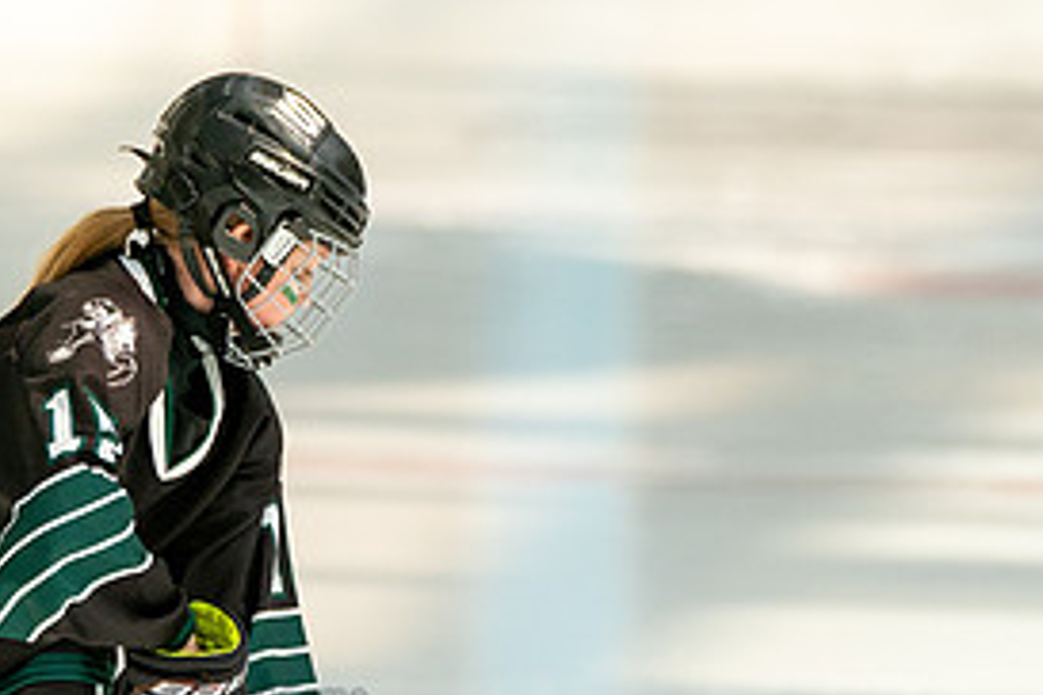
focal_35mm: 618
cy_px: 551
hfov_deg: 3.3
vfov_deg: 2.2
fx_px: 17903
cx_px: 294
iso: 1600
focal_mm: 234
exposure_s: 1/4000
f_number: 3.5
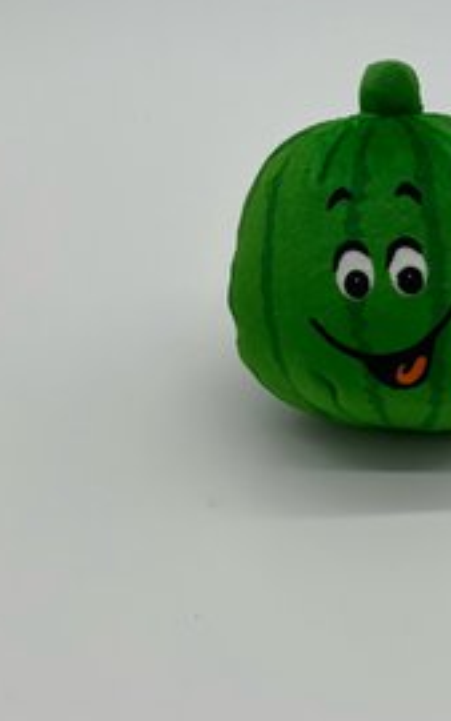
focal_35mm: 98
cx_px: 379
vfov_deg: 21.2
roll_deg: +2.8
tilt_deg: -30.8
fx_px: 1925
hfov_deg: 13.3
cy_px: 315
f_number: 2
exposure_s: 1/264
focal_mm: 6
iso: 32
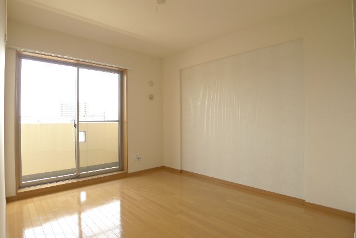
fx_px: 237
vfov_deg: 53.2
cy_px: 119
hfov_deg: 73.7
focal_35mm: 24
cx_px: 178
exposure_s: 1/80
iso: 80
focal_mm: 5.1
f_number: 2
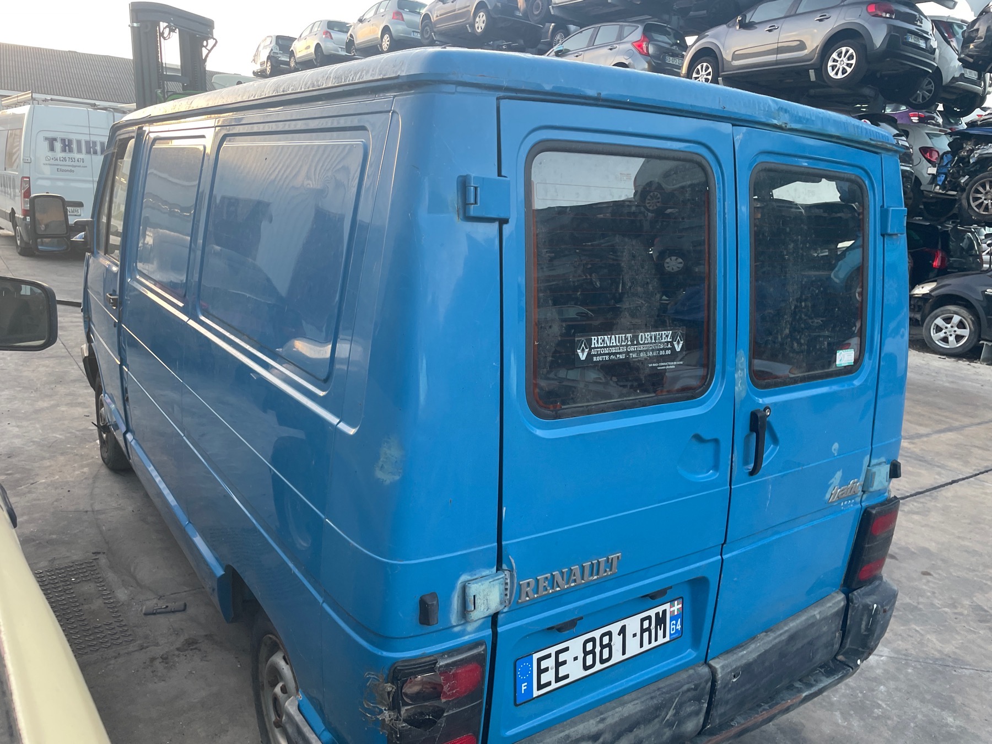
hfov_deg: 67.3
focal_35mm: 26
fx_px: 745
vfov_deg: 53.1
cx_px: 496
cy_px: 372
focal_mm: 4.2
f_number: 1.6
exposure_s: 1/121
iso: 80
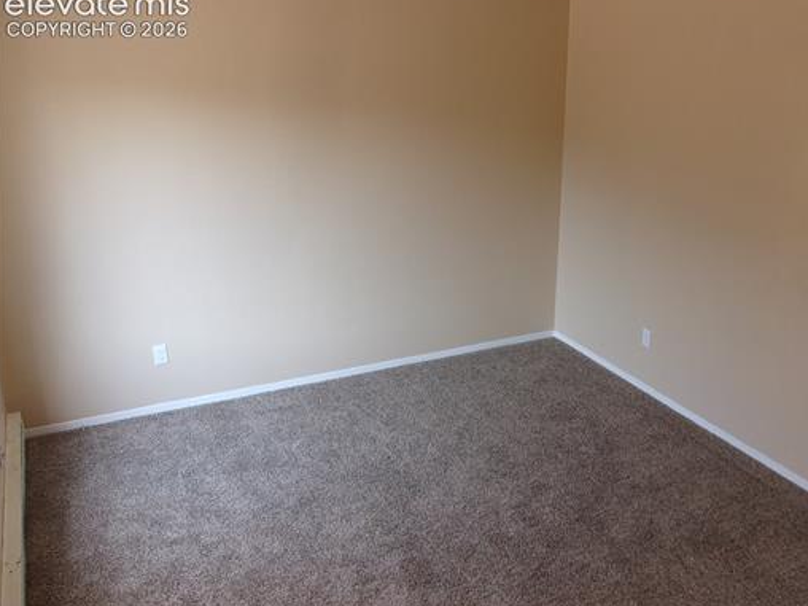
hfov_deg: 53.4
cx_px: 504
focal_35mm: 34
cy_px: 330
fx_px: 794
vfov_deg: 41.8
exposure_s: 1/45
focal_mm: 4.9
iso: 80
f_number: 3
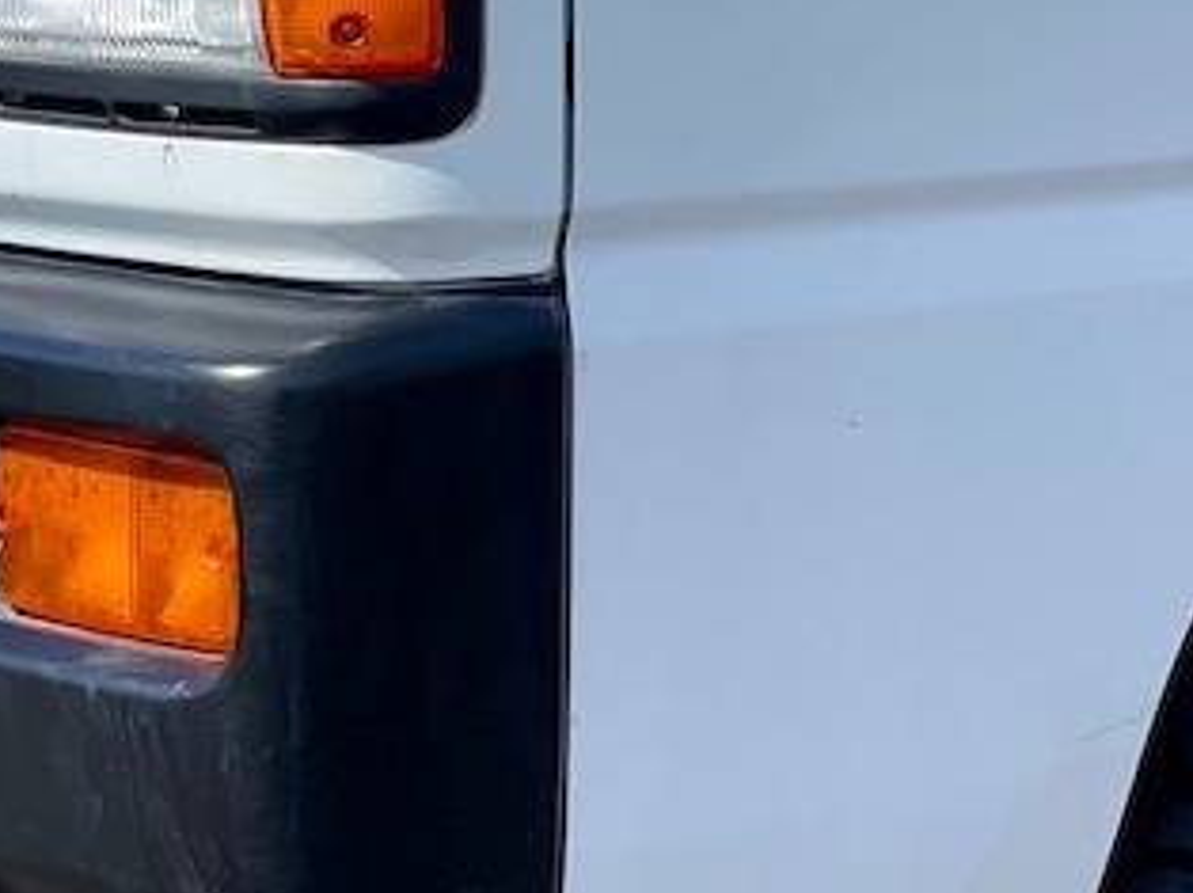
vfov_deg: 14.2
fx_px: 3513
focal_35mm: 102
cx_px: 1197
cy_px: -19
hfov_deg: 18.8
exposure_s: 1/2857
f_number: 1.6
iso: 32
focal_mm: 5.1
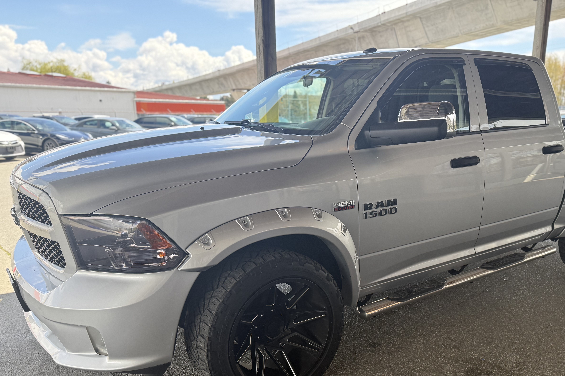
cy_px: 254
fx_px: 471
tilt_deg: -16.4
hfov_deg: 61.5
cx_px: 334
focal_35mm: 30
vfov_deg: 42.9
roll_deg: -0.5
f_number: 1.78
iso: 100
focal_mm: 6.76
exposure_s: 1/702
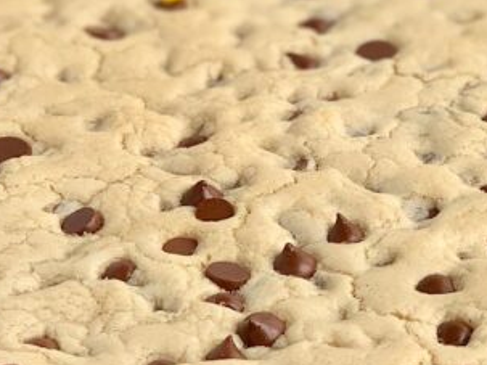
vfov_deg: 11.2
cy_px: 244
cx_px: 469
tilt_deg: -29.7
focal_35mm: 132
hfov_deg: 14.7
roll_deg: +0.8
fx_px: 1856
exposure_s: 1/122
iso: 16
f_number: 2.4
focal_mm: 6
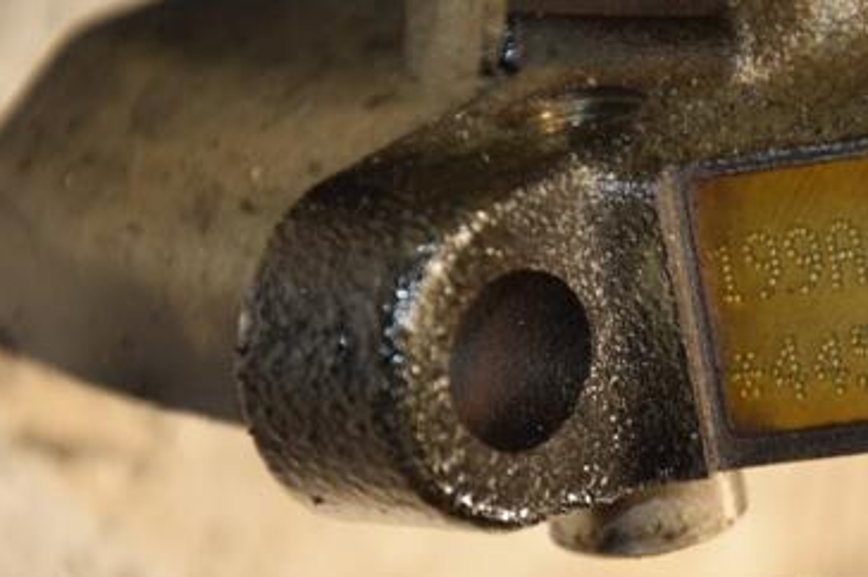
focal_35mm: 260
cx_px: 708
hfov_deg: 7.9
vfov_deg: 5.3
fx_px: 6259
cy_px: 305
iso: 800
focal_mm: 105
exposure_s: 1/100
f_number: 5.6
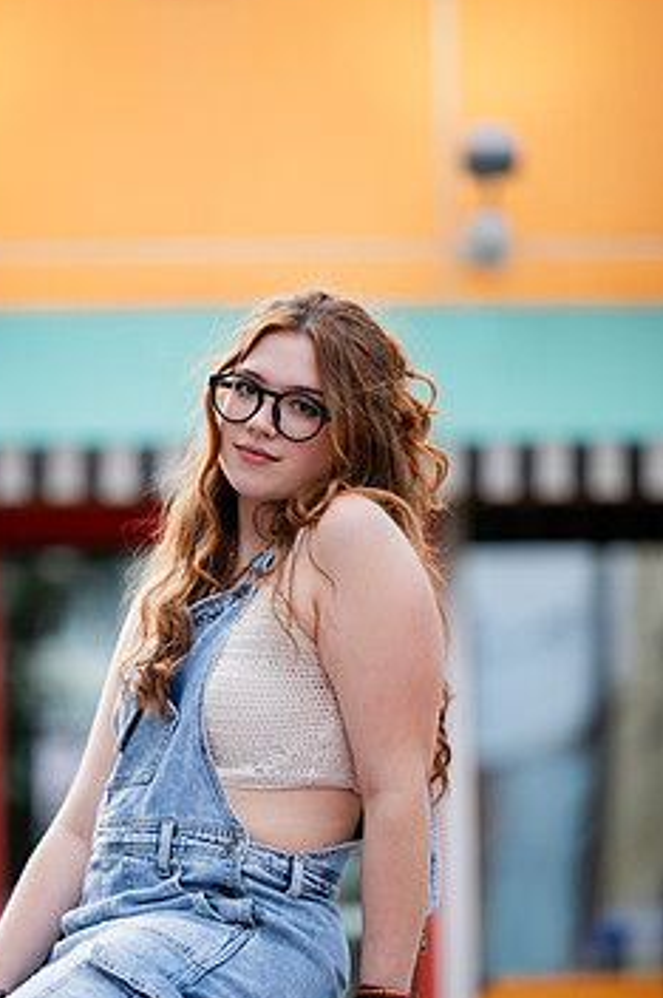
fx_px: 5314
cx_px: 246
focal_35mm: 192
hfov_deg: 7.1
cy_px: 593
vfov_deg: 10.7
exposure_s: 1/500
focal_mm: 150
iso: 320
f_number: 2.8
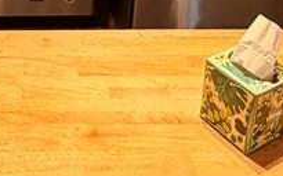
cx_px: 23
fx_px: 571
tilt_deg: -18.1
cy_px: -142
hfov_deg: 26.8
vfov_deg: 15.2
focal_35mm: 74
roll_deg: -0.8
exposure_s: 1/60
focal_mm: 2.22
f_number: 2.2
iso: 200
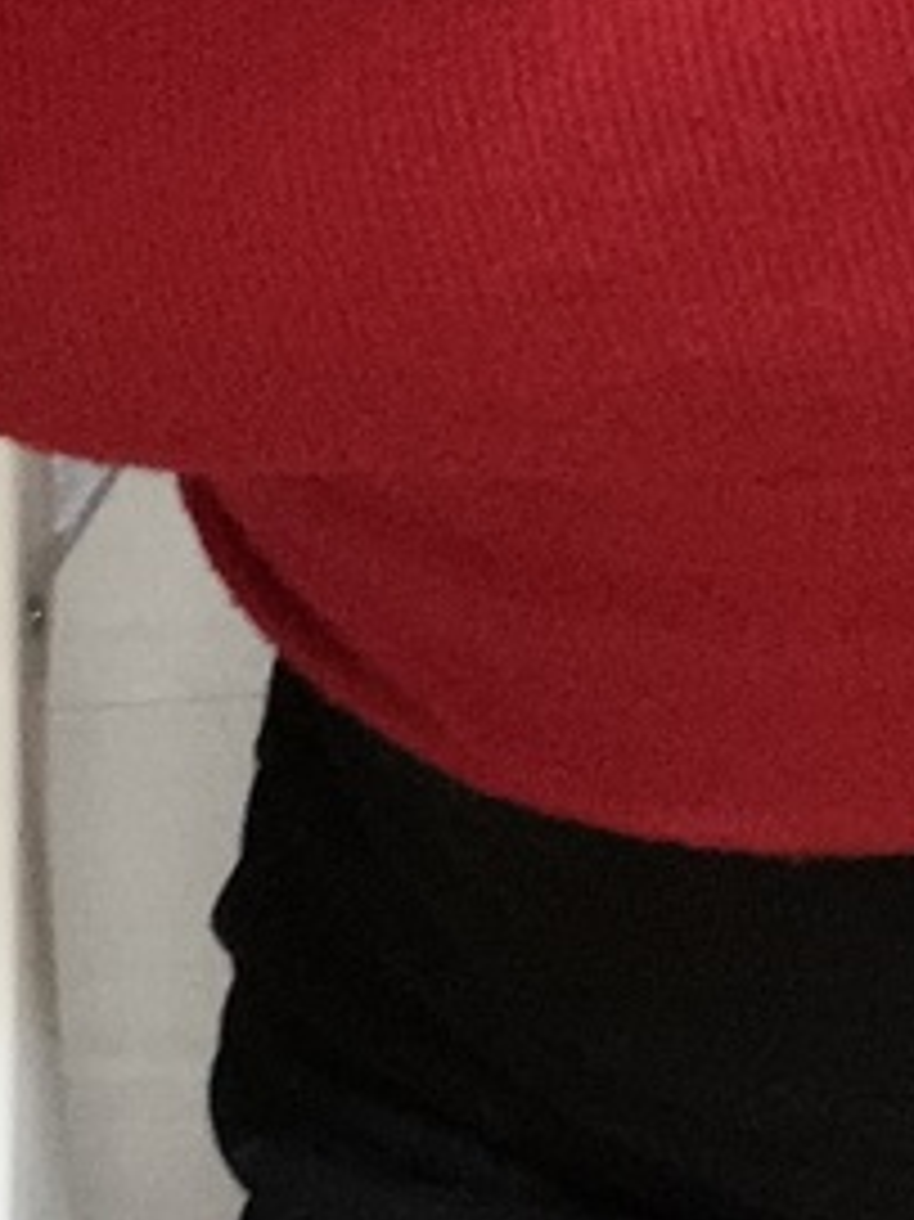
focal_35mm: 102
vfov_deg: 19.1
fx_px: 3594
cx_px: 801
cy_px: 927
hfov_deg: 14.4
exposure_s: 1/18
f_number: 2.2
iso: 500
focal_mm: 2.71
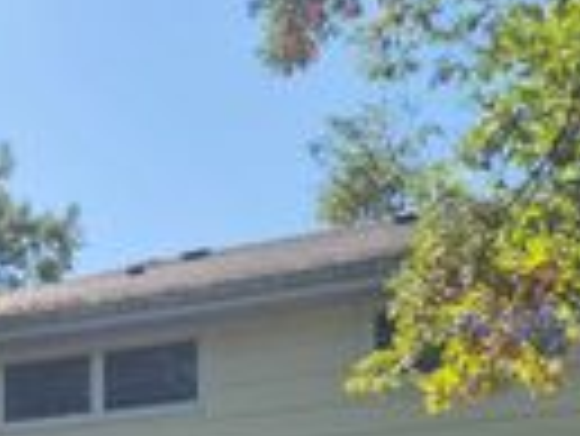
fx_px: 1493
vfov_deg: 14.8
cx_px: 54
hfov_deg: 21.5
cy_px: 757
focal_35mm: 89
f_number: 1.8
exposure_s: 1/1504
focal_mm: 5.4
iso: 25
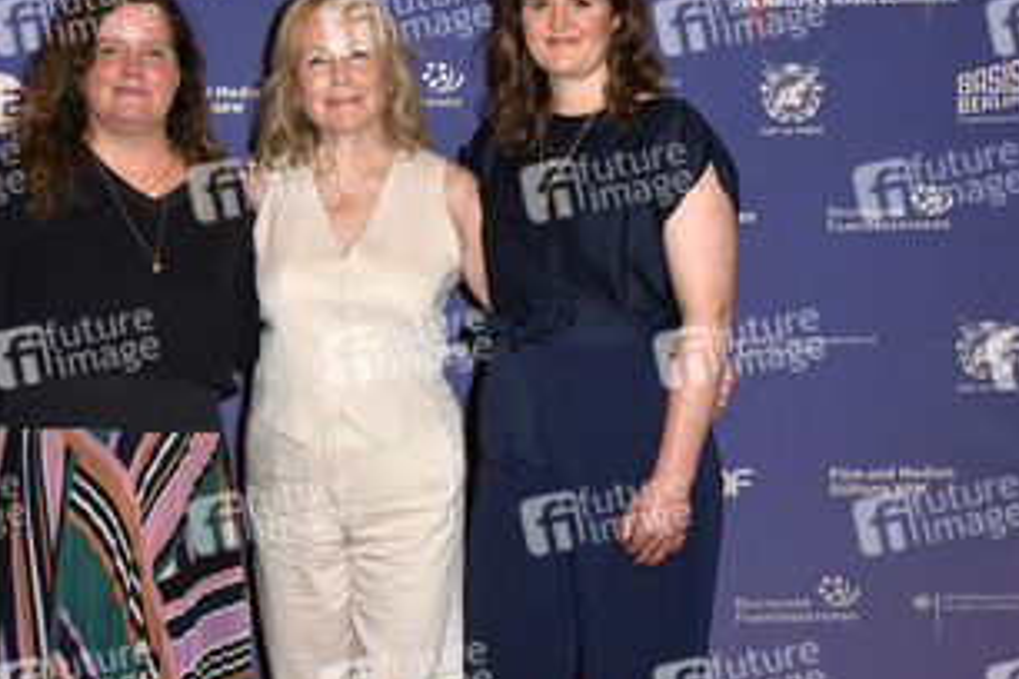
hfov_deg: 35.2
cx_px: 318
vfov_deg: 24.1
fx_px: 1585
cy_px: 266
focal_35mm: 56
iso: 640
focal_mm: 38
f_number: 5.6
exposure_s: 1/200
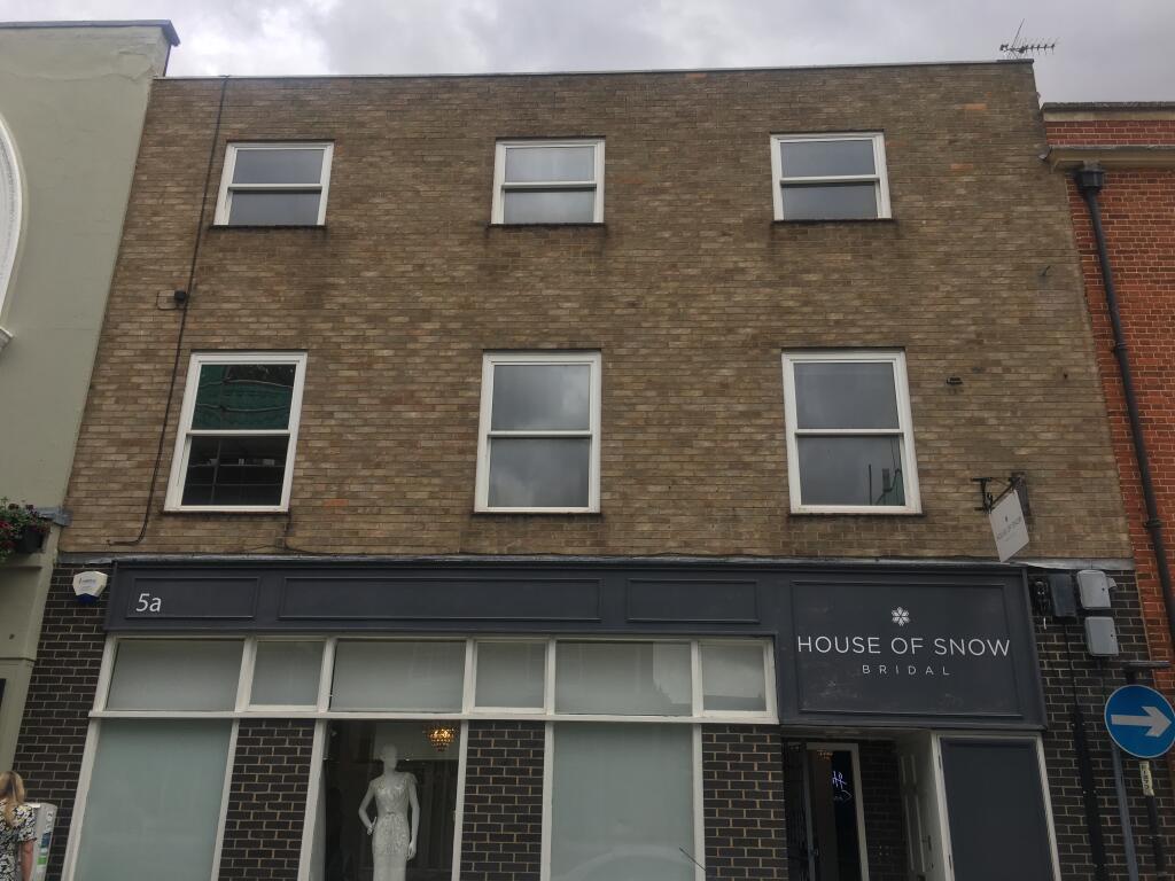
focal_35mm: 29
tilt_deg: +22.2
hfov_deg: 61.7
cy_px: 440
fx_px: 984
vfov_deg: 48.2
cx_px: 588
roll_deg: -1.0
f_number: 2.2
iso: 25
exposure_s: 1/777
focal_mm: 4.15
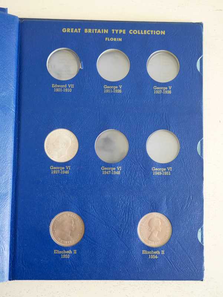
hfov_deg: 36.0
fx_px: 343
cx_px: 112
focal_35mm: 40
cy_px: 148
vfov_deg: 46.8
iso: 800
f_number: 4.4
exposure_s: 1/13
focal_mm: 20
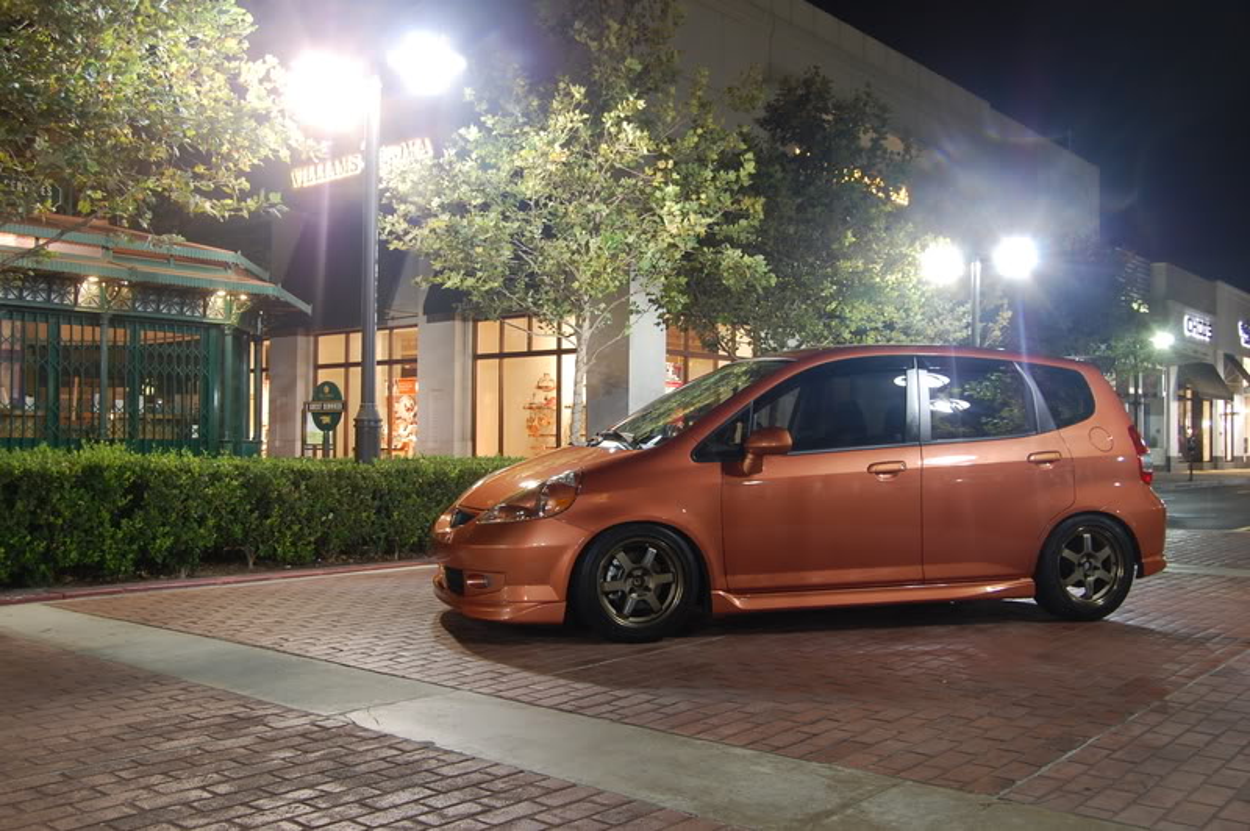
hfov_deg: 55.1
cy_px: 416
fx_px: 1197
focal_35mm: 34
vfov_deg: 38.3
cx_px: 625
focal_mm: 23
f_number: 5.6
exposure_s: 1
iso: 200
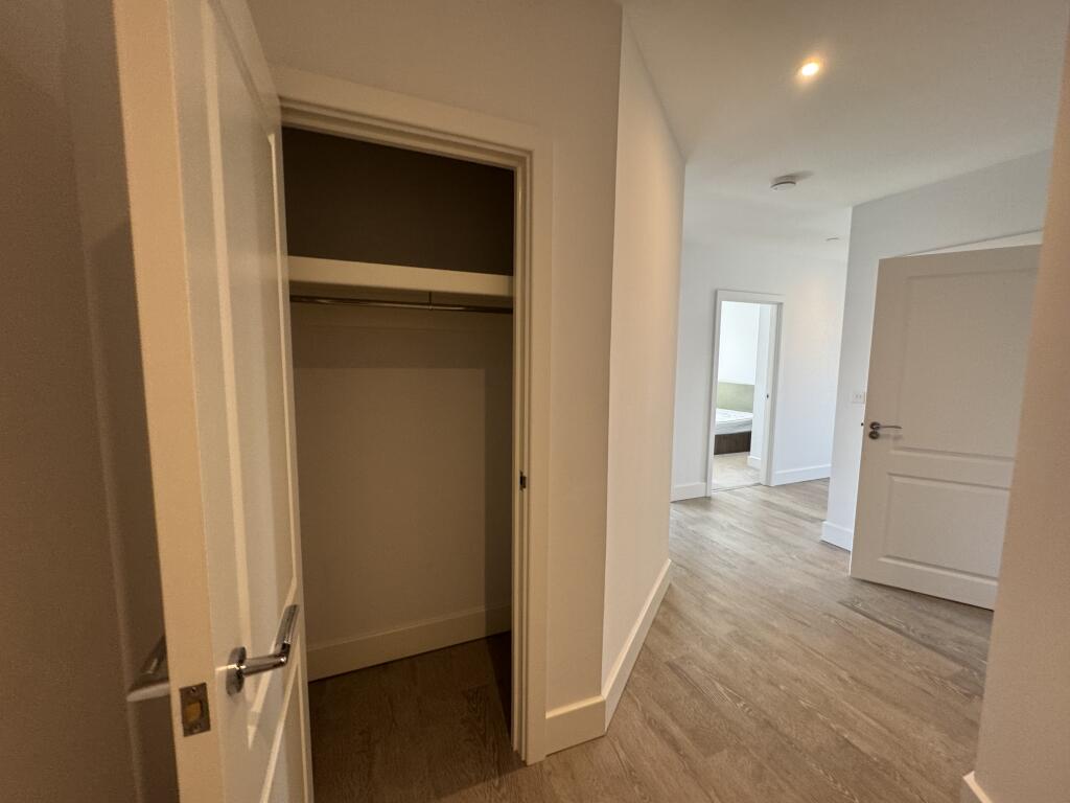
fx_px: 433
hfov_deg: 102.1
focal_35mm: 14
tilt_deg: +0.2
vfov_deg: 85.7
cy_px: 402
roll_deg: -1.4
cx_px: 535
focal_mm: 2.22
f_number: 2.2
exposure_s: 1/50
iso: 160
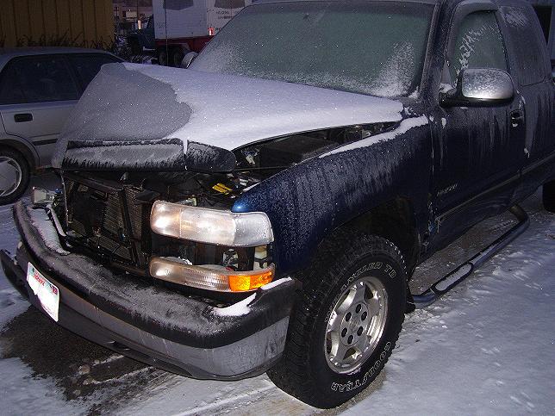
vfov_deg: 38.7
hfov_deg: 50.1
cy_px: 208
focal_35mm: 37
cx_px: 278
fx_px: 593
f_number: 2.7
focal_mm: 6
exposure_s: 1/60
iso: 125
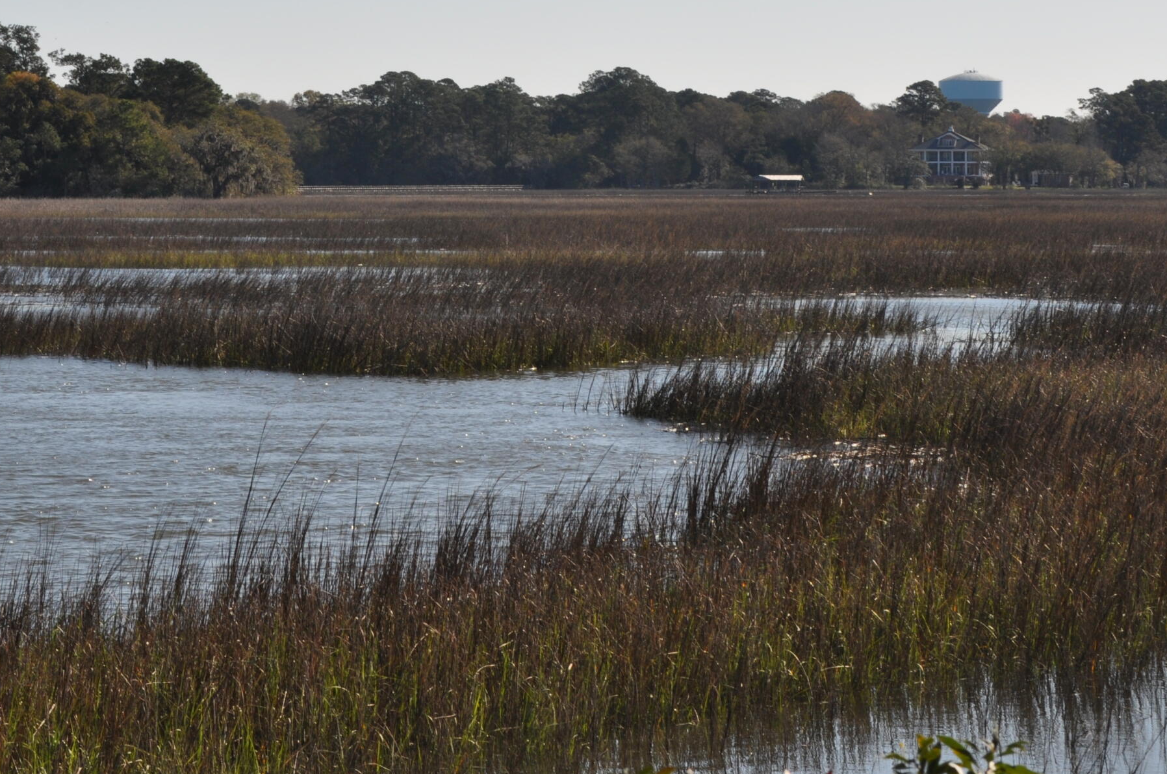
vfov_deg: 9.9
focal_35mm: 138
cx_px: 476
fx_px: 4462
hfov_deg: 14.9
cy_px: 134
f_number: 13
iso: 200
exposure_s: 1/200
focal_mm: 55
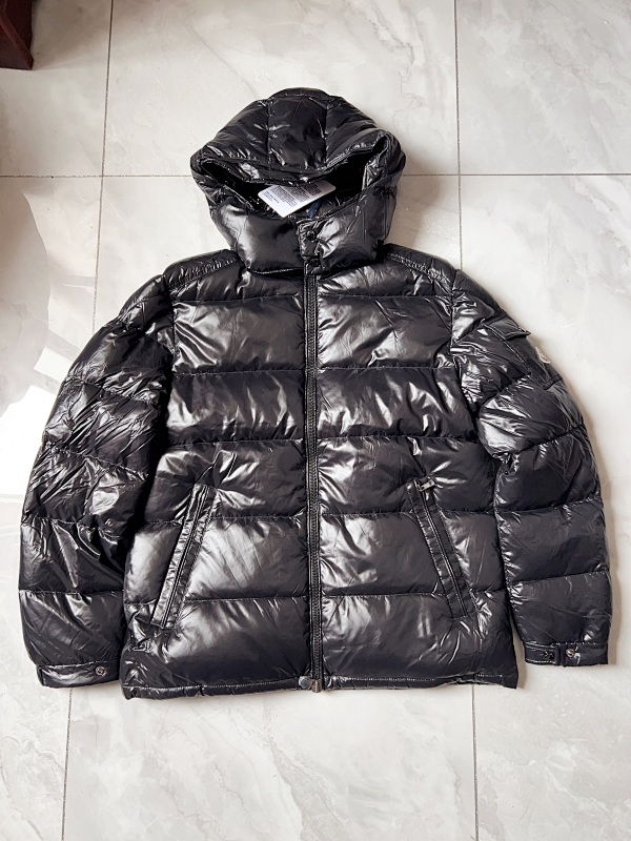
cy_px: 420
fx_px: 632
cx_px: 316
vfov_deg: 67.3
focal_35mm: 26
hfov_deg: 53.1
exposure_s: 1/77
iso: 125
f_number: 1.5
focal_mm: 5.7
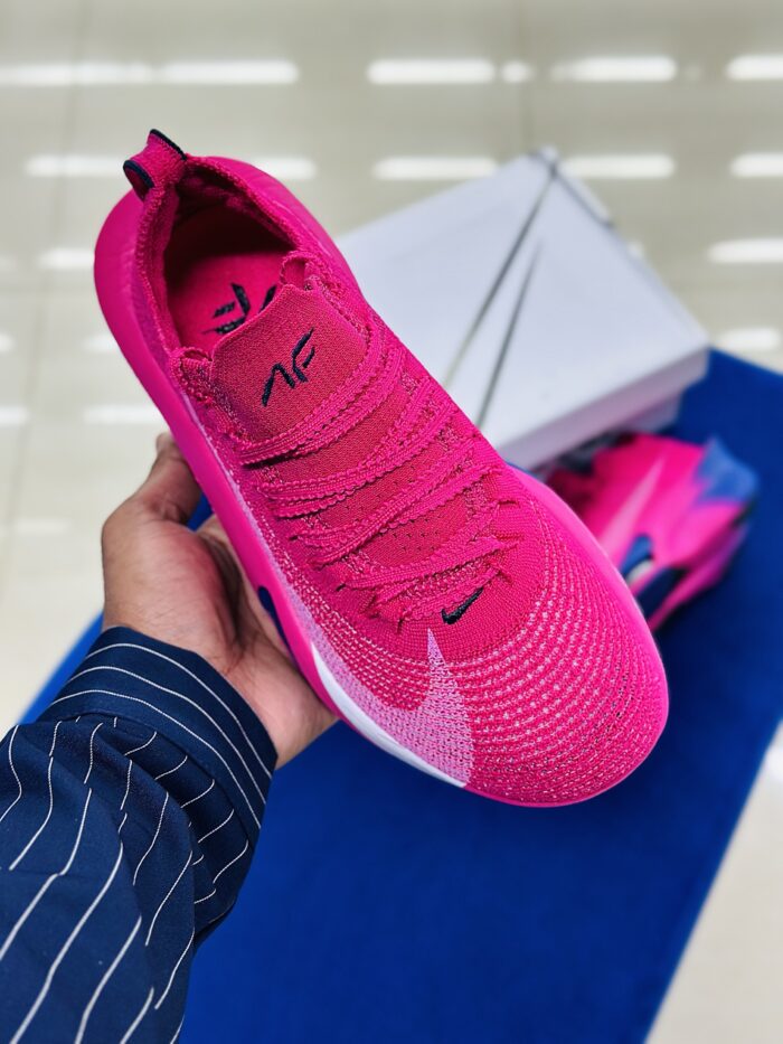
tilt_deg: -57.2
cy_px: 522
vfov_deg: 39.7
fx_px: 1447
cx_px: 392
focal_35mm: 48
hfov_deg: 30.3
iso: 100
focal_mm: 6.86
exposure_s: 1/121
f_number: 1.78
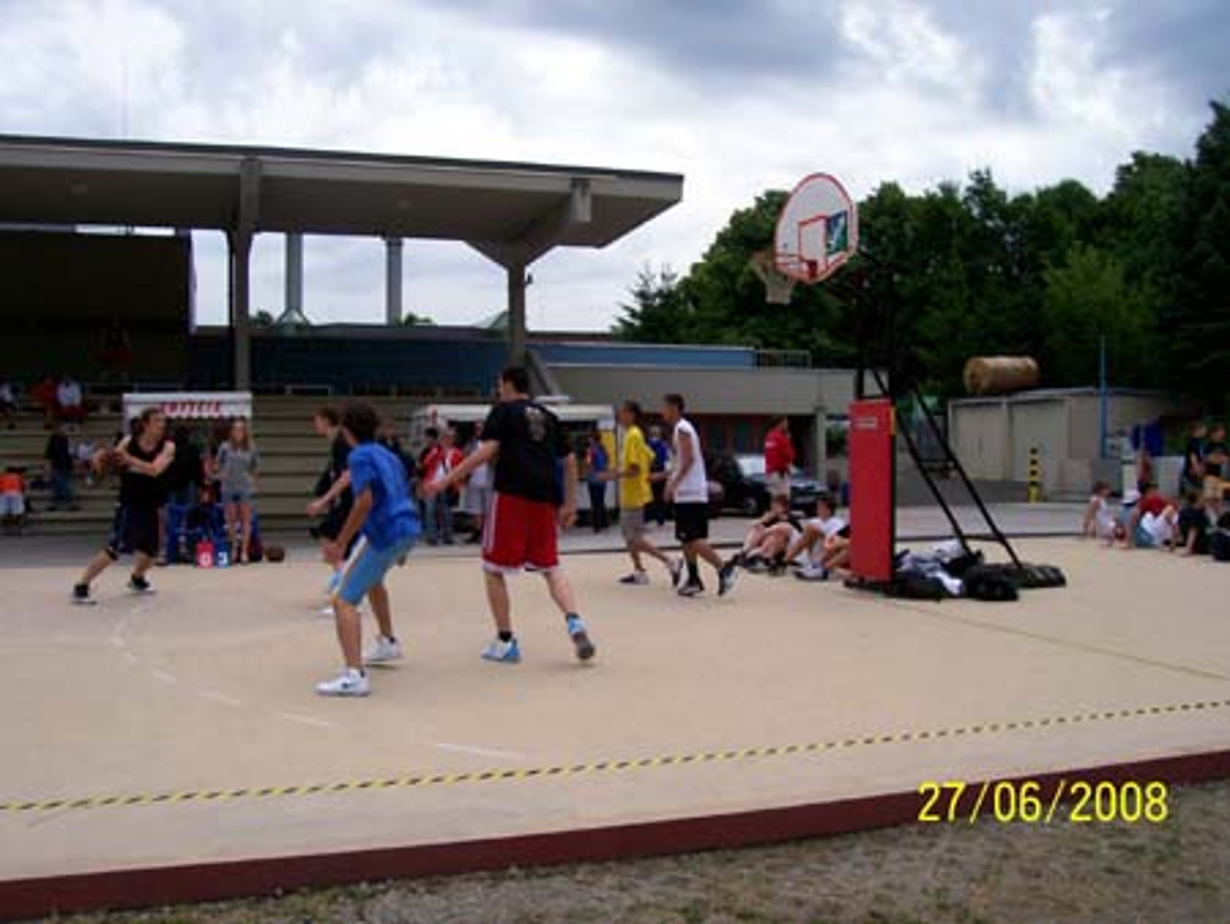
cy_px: 462
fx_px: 1209
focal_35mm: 34
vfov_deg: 41.8
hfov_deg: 53.9
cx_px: 615
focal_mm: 5.6
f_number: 5.1
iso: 80
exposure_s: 1/487
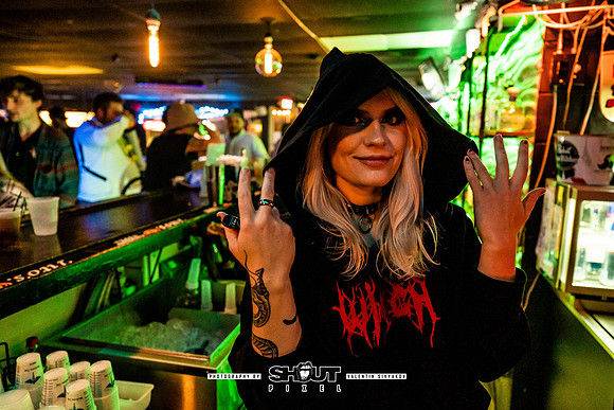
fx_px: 418
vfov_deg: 52.2
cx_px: 324
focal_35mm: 24
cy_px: 196
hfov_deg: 72.6
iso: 3200
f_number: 2.8
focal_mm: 23
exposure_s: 1/100
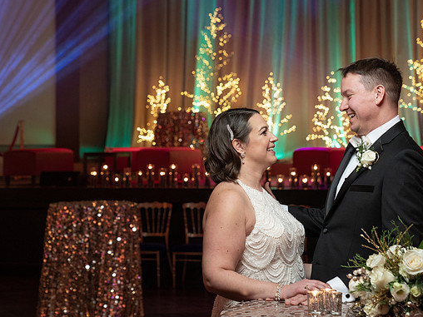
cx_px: 225
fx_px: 1063
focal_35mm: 87
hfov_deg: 22.5
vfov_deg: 16.9
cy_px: 112
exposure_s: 1/100
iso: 2000
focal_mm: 59
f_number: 4
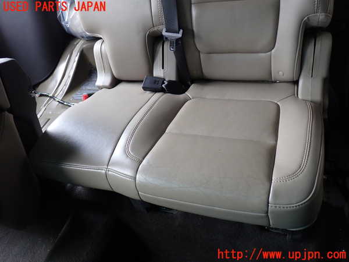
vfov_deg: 46.8
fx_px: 302
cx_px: 174
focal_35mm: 30
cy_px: 131
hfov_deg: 60.0
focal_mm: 5.4
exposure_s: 1/60
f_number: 2.3
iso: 125
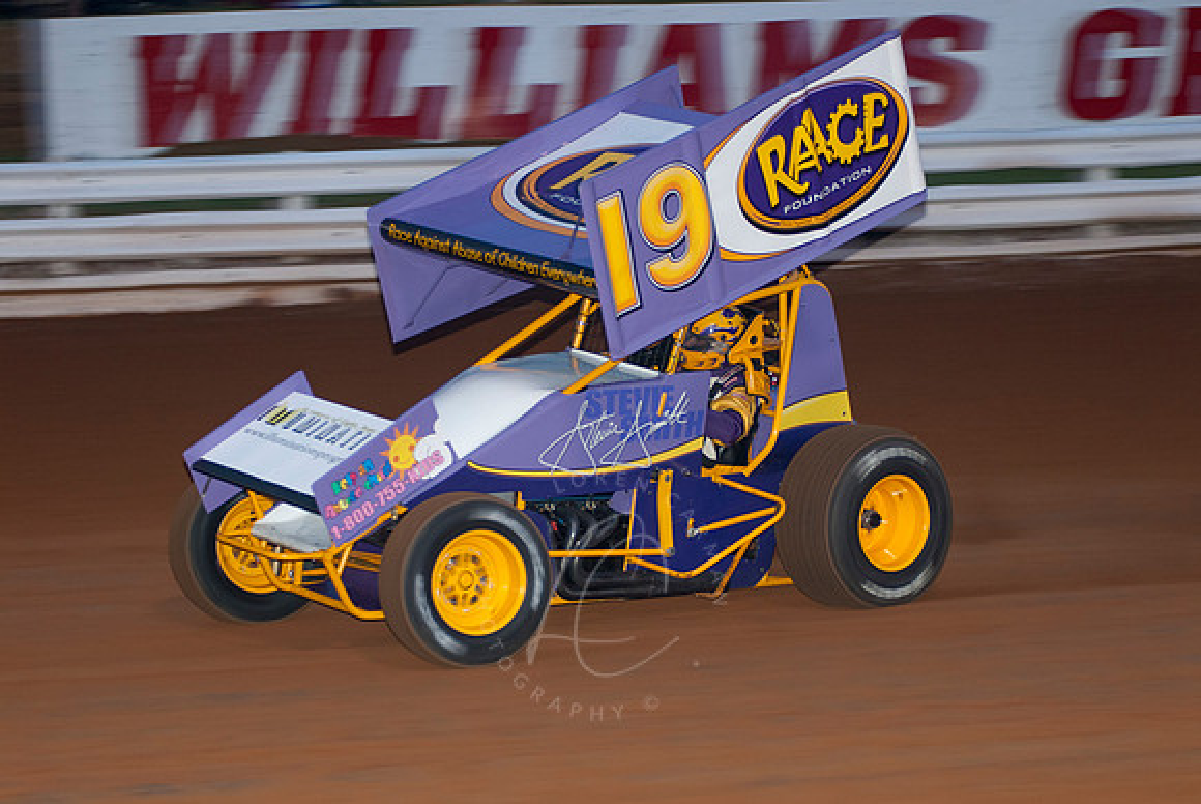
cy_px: 402
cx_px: 600
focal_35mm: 129
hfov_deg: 15.9
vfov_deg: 10.7
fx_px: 4308
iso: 250
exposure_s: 1/250
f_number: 3.2
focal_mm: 86
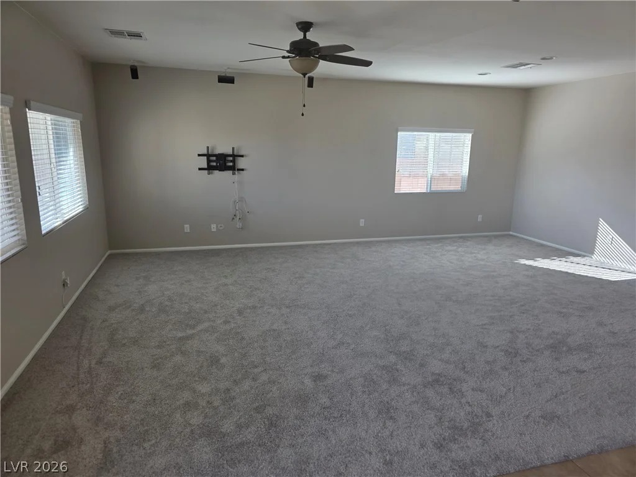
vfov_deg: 58.9
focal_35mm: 23
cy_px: 238
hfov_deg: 73.9
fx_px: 423
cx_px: 318
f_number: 1.7
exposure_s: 1/120
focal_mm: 6.3
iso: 50
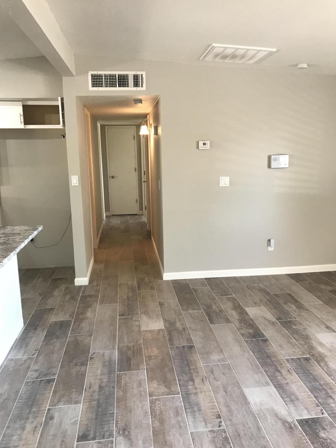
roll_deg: +1.4
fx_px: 362
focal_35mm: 28
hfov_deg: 49.7
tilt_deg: -11.0
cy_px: 224
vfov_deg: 63.4
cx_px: 168
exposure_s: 1/30
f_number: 1.8
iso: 32
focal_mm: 3.99
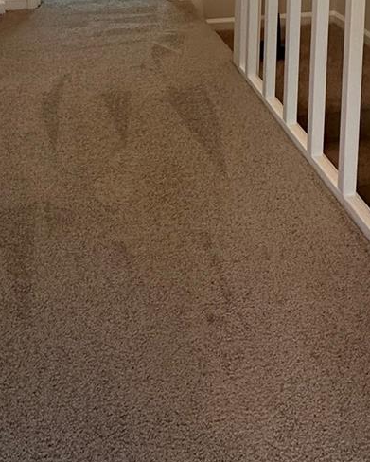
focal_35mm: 43
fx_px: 588
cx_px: 102
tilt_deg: -8.5
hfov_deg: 34.3
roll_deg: +1.1
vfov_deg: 35.0
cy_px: -78
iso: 320
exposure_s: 1/60
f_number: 2.2
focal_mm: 2.22
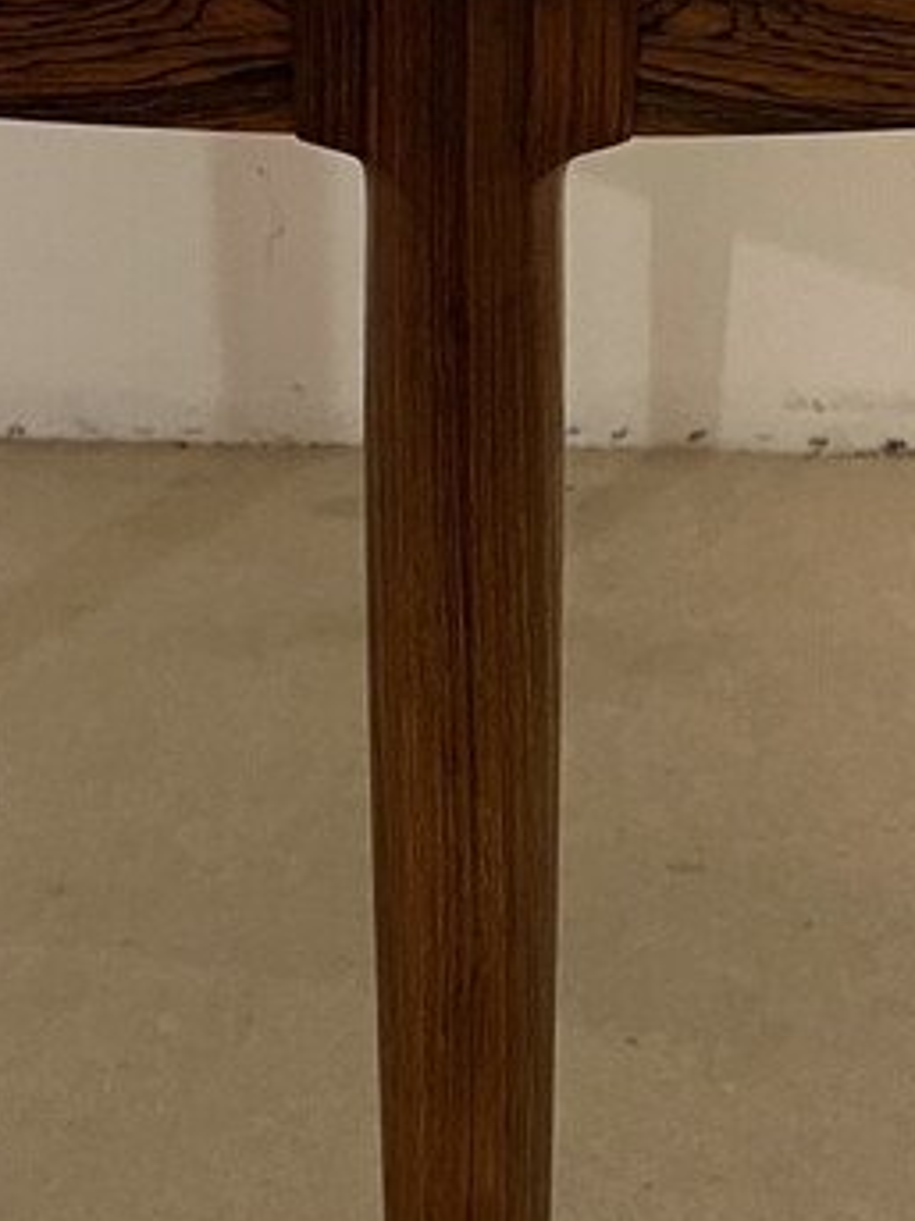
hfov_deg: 16.2
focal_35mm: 91
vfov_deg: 21.4
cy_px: 381
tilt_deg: -21.2
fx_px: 3209
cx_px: 530
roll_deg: +1.4
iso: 250
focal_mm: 5.7
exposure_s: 1/50
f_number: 1.5
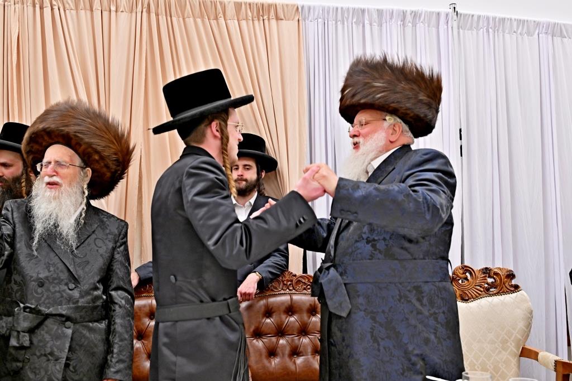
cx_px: 286
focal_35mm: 36
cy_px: 190
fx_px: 572
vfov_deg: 36.9
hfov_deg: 53.1
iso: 640
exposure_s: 1/200
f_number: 4
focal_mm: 36
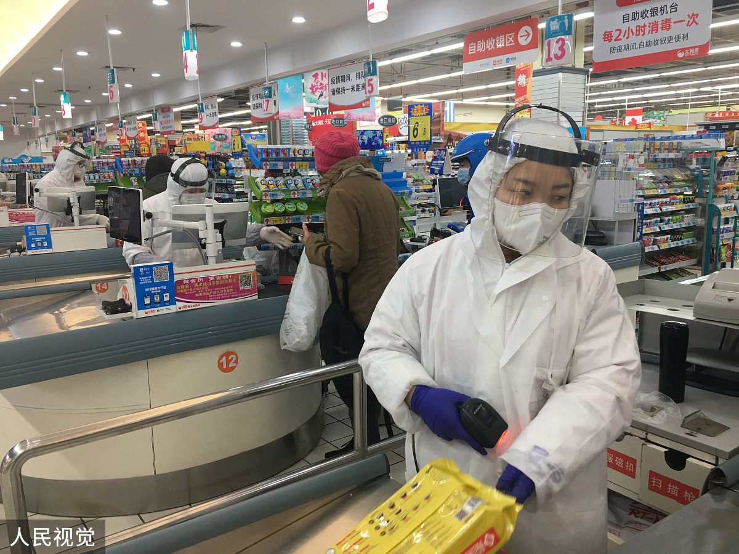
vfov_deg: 48.2
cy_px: 277
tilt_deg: -9.4
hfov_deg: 61.7
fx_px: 619
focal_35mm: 29
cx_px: 370
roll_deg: +0.4
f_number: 2.2
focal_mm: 4.15
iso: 32
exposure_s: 1/33
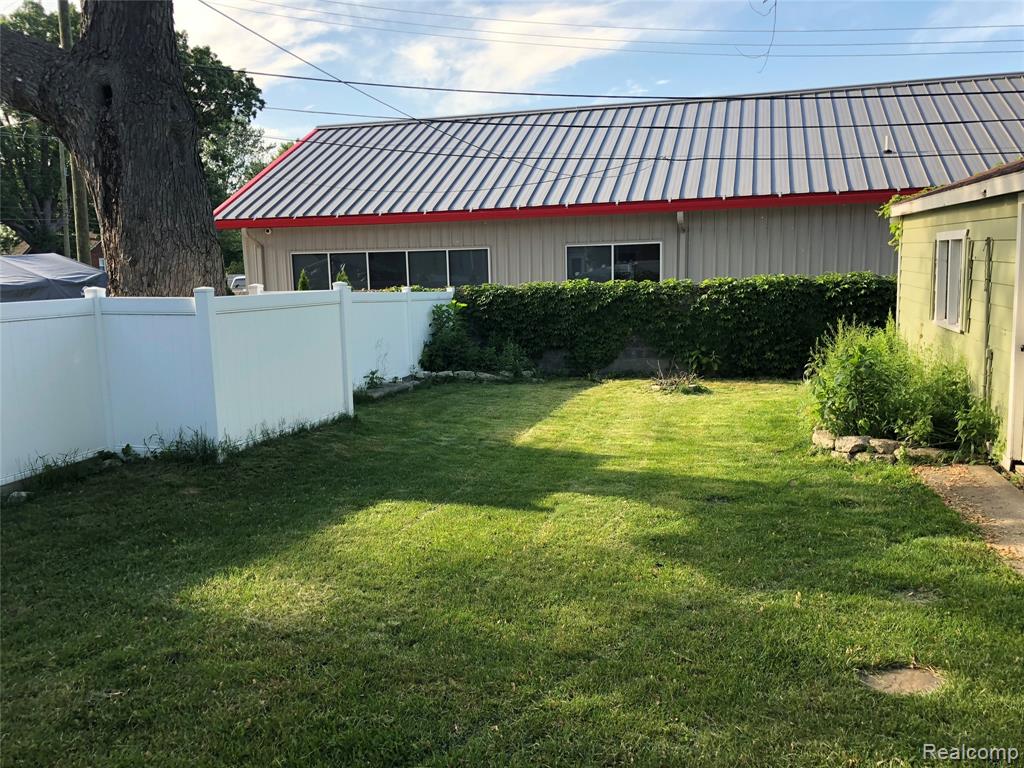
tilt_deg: -7.9
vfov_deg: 49.7
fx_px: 828
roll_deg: +1.1
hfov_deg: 63.4
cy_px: 384
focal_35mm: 28
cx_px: 512
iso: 20
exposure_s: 1/257
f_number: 1.8
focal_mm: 3.99
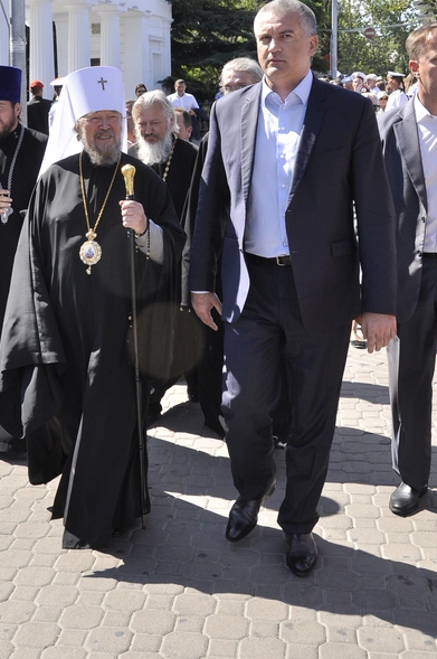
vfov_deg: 42.4
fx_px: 840
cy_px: 234
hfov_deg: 28.8
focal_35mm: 46
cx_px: 121
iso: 400
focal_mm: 20
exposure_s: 1/640
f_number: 9
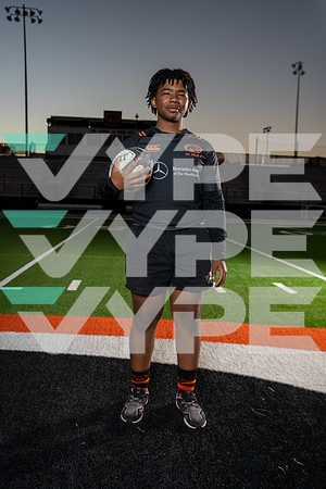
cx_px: 163
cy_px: 244
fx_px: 421
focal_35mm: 31
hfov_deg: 42.3
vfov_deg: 60.3
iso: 160
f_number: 4.5
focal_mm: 31
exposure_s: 1/250
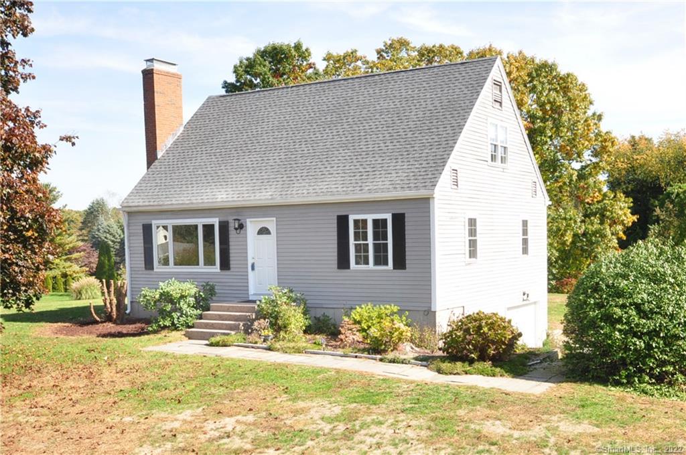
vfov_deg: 43.5
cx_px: 343
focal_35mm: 30
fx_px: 571
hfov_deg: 62.0
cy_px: 228
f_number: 8
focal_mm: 20
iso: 320
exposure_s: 1/200
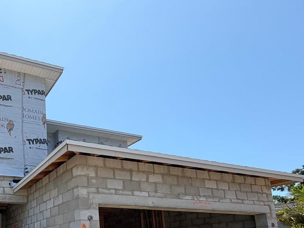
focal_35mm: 28
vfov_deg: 44.6
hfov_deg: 54.3
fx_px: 246
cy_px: 211
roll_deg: +0.7
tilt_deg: +8.2
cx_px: 24
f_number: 2.2
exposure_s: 1/770
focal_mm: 2.22
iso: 32
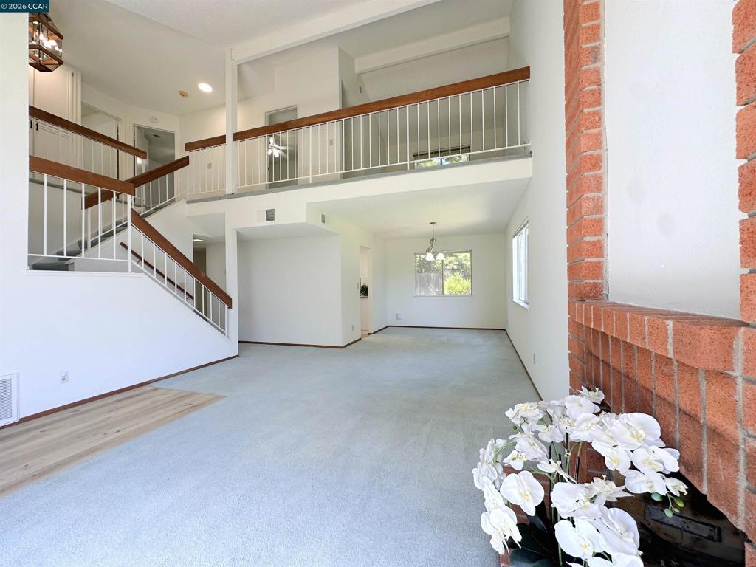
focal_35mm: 14
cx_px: 378
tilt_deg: +0.6
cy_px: 284
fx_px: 306
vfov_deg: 85.7
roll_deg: +0.4
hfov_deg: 102.1
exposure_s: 1/120
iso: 64
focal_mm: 2.22
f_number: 2.2
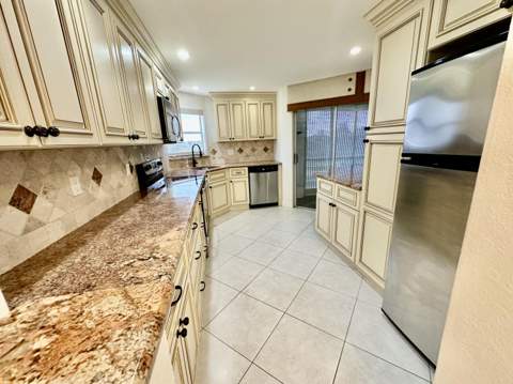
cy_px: 192
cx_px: 256
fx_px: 207
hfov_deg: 102.1
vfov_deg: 85.6
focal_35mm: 14
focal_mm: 2.22
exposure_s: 1/120
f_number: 2.2
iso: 250
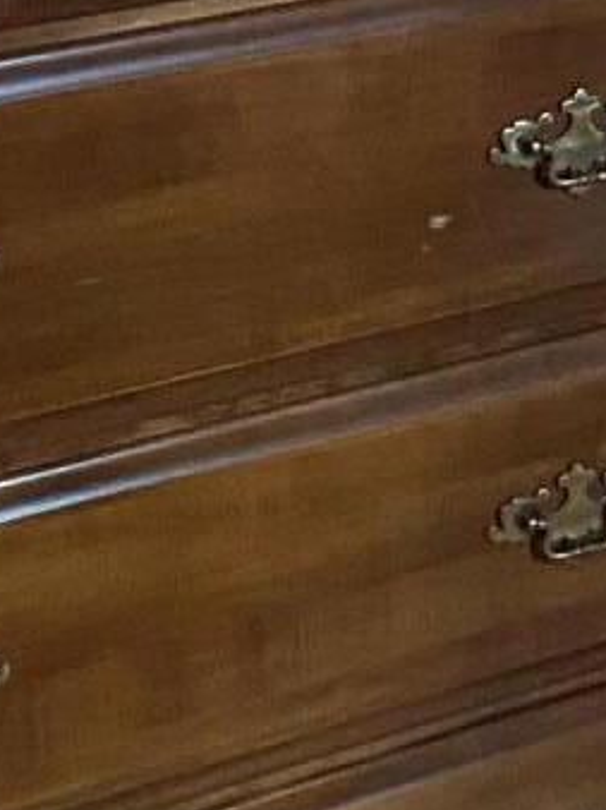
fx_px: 3599
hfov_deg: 9.5
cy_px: -2
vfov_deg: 12.7
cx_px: 726
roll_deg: -0.7
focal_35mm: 154
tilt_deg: -14.6
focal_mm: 4.25
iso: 640
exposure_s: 1/30
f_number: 1.8
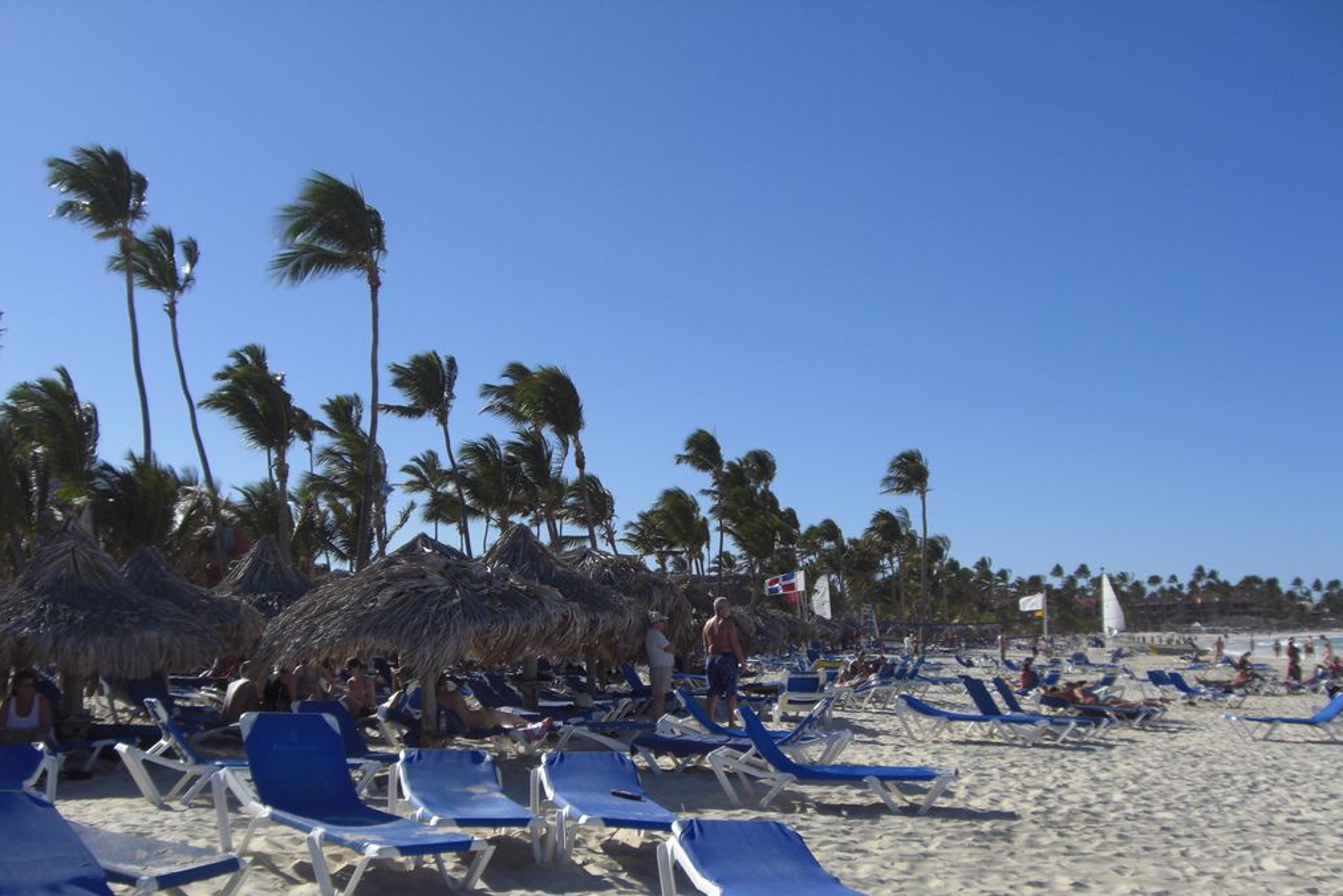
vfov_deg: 33.4
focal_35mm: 40
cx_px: 673
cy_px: 507
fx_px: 1492
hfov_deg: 48.5
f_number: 8
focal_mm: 6.2
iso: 64
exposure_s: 1/250
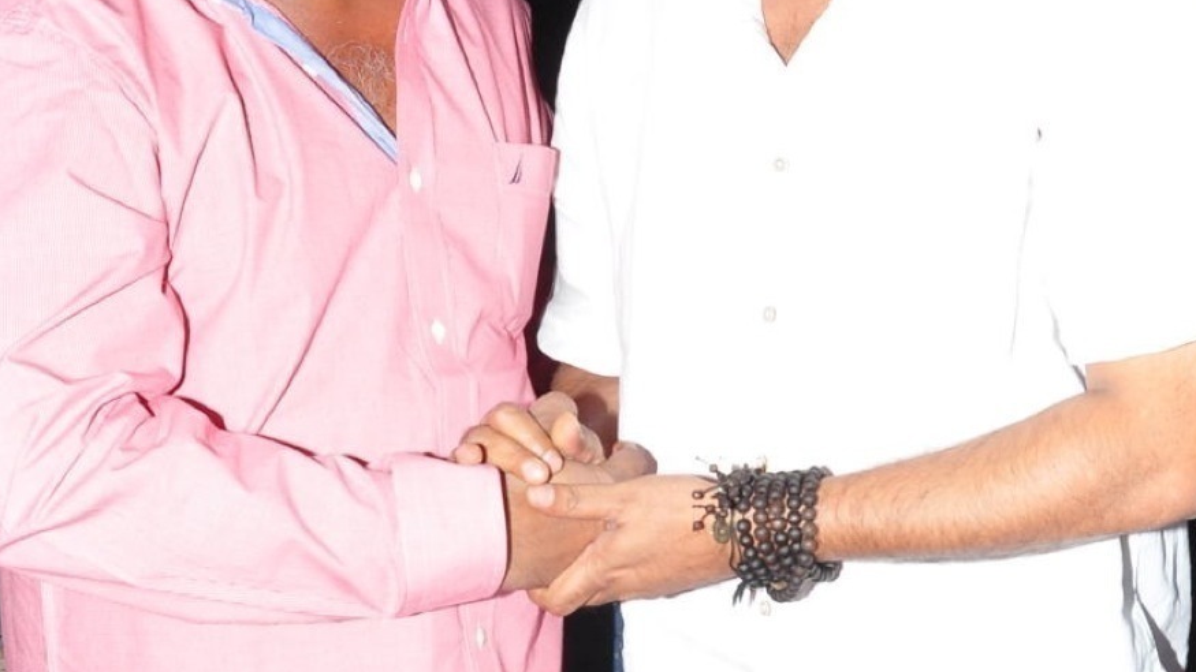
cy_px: 567
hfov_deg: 31.0
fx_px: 2159
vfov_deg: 17.5
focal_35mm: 68
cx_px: 634
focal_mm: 21
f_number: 9
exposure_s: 1/125
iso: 500
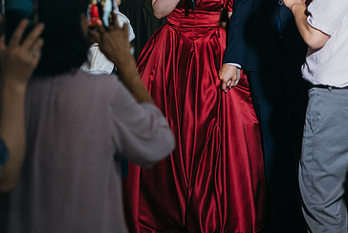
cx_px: 185
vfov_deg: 9.1
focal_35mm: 150
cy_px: 16
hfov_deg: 13.7
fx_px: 1450
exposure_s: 1/250
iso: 1250
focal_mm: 70
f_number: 2.8
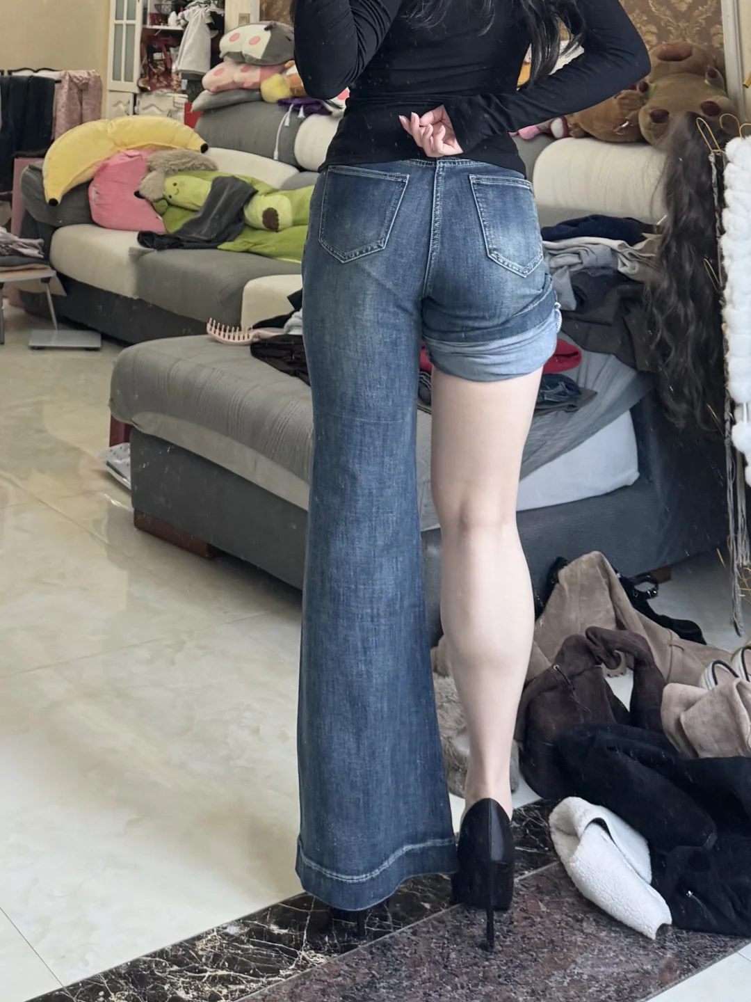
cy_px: 501
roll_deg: -0.7
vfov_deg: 71.6
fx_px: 694
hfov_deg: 56.8
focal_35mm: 24
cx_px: 376
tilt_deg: -14.1
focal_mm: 6.76
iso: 160
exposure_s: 1/50
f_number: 1.78
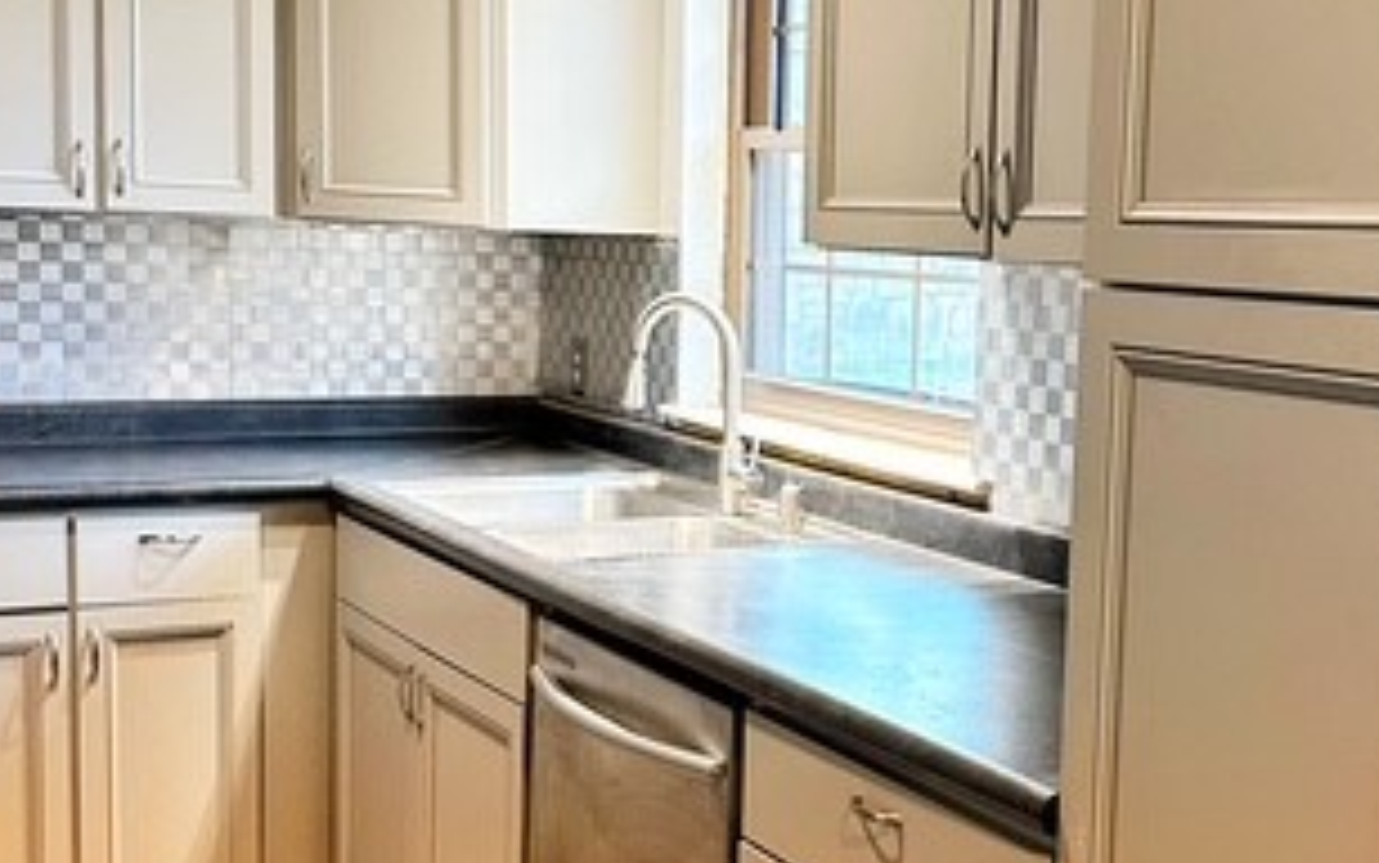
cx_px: 943
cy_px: 485
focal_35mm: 53
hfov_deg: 37.7
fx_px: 1992
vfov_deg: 24.4
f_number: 1.78
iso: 320
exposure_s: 1/60
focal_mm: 6.86
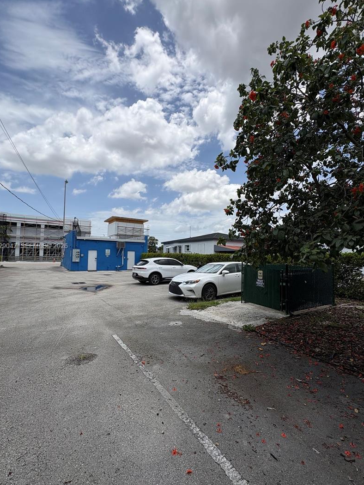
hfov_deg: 78.1
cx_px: 190
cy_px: 247
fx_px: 224
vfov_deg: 94.5
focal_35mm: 16
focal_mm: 2.22
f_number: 2.2
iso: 50
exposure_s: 1/3906
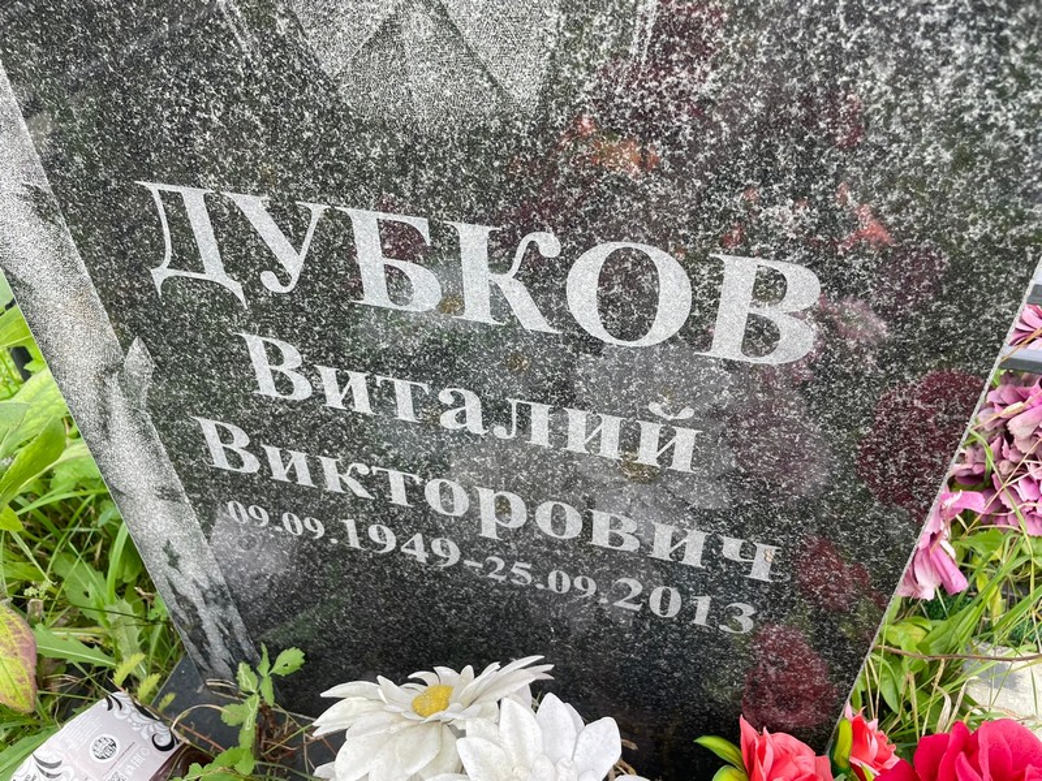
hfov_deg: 67.3
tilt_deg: -39.4
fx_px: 783
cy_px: 390
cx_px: 521
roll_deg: +1.9
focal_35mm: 26
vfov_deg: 53.1
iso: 32
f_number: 1.6
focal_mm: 4.2
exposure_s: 1/245
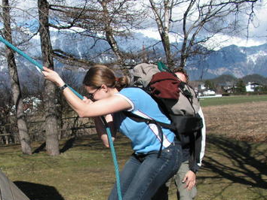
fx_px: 471
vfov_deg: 23.8
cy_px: 154
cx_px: 99
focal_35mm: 61
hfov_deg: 31.5
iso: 50
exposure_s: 1/800
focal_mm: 6
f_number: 3.2
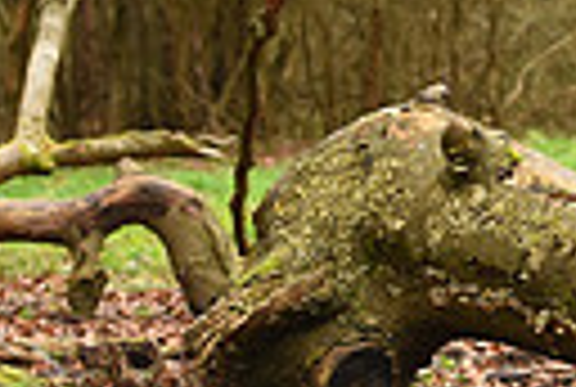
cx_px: 1246
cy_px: -252
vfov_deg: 4.3
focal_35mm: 316
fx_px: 5068
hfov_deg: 6.3
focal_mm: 70
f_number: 4
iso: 1600
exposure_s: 1/1250
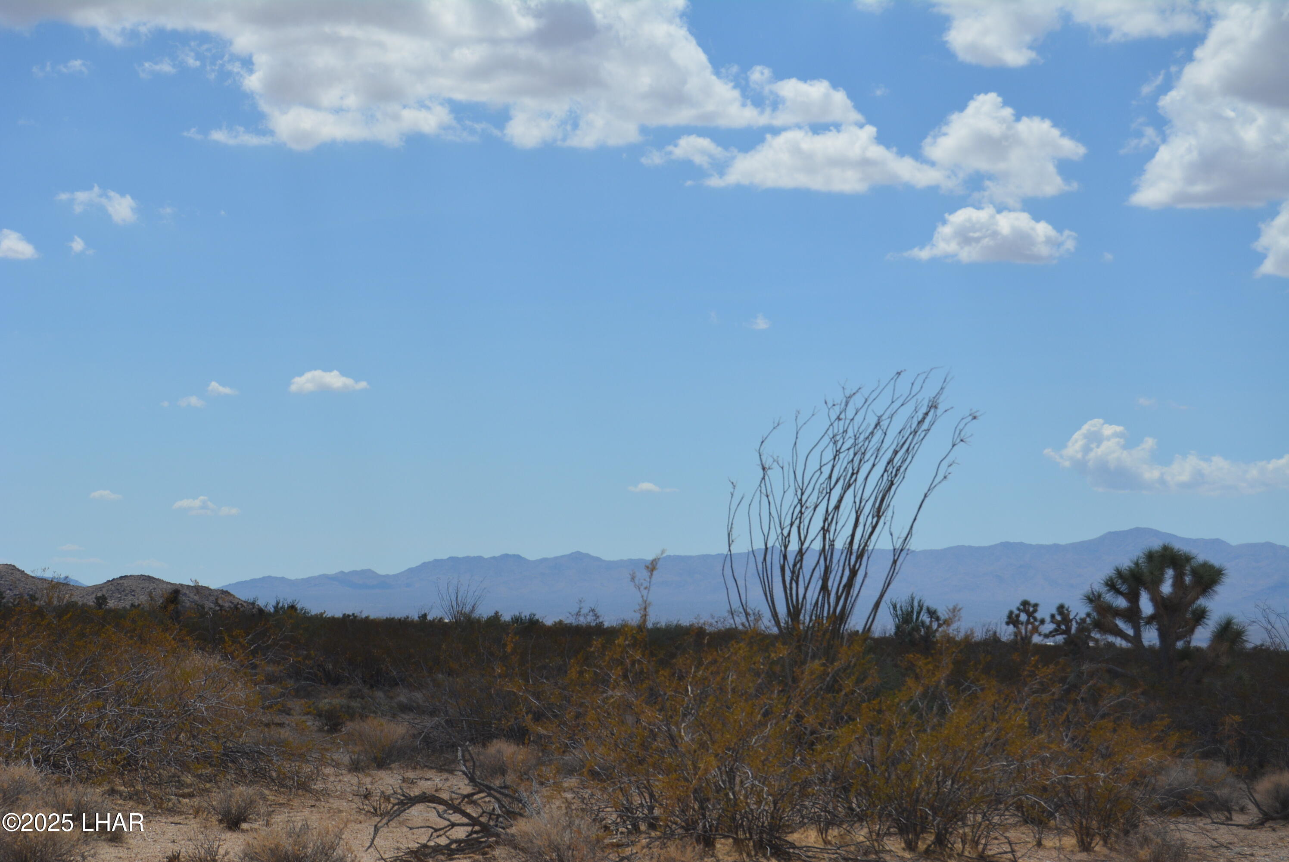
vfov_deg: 16.6
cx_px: 644
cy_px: 431
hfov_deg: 24.6
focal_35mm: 82
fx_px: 2956
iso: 400
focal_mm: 55
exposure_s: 1/2000
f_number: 8
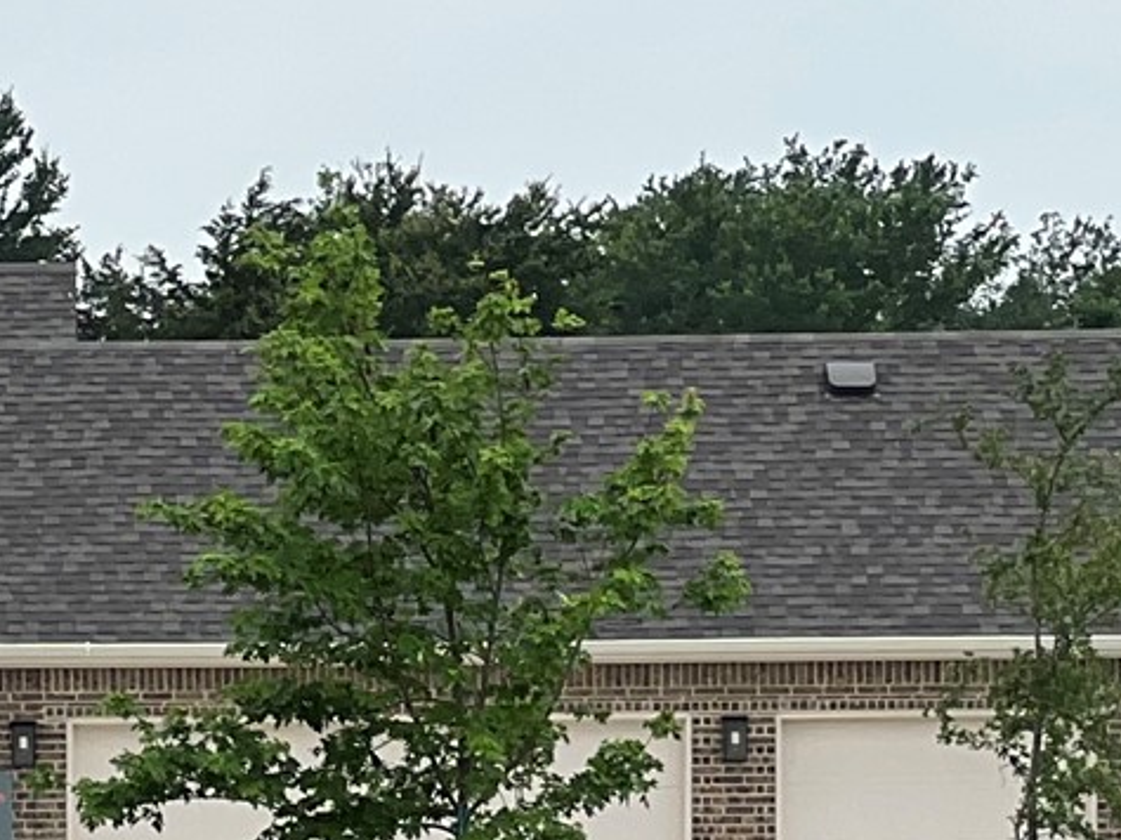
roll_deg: +1.0
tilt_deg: +0.2
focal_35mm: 332
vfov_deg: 4.5
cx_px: -609
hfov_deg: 5.9
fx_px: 10749
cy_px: 1071
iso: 32
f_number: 2.8
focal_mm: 9
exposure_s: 1/943
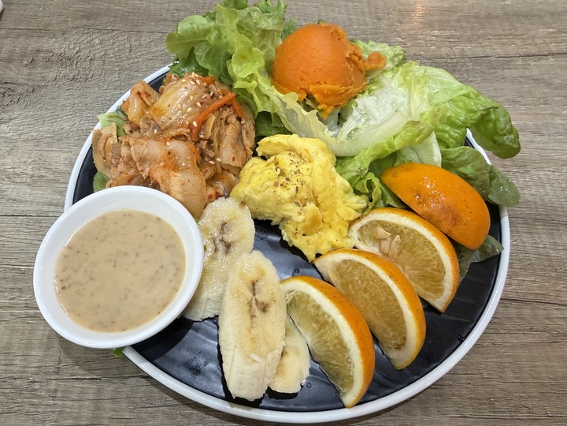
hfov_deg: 71.6
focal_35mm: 24
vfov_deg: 56.8
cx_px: 284
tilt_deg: -60.5
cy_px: 213
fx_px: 393
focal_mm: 2.22
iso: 320
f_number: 2.2
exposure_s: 1/60
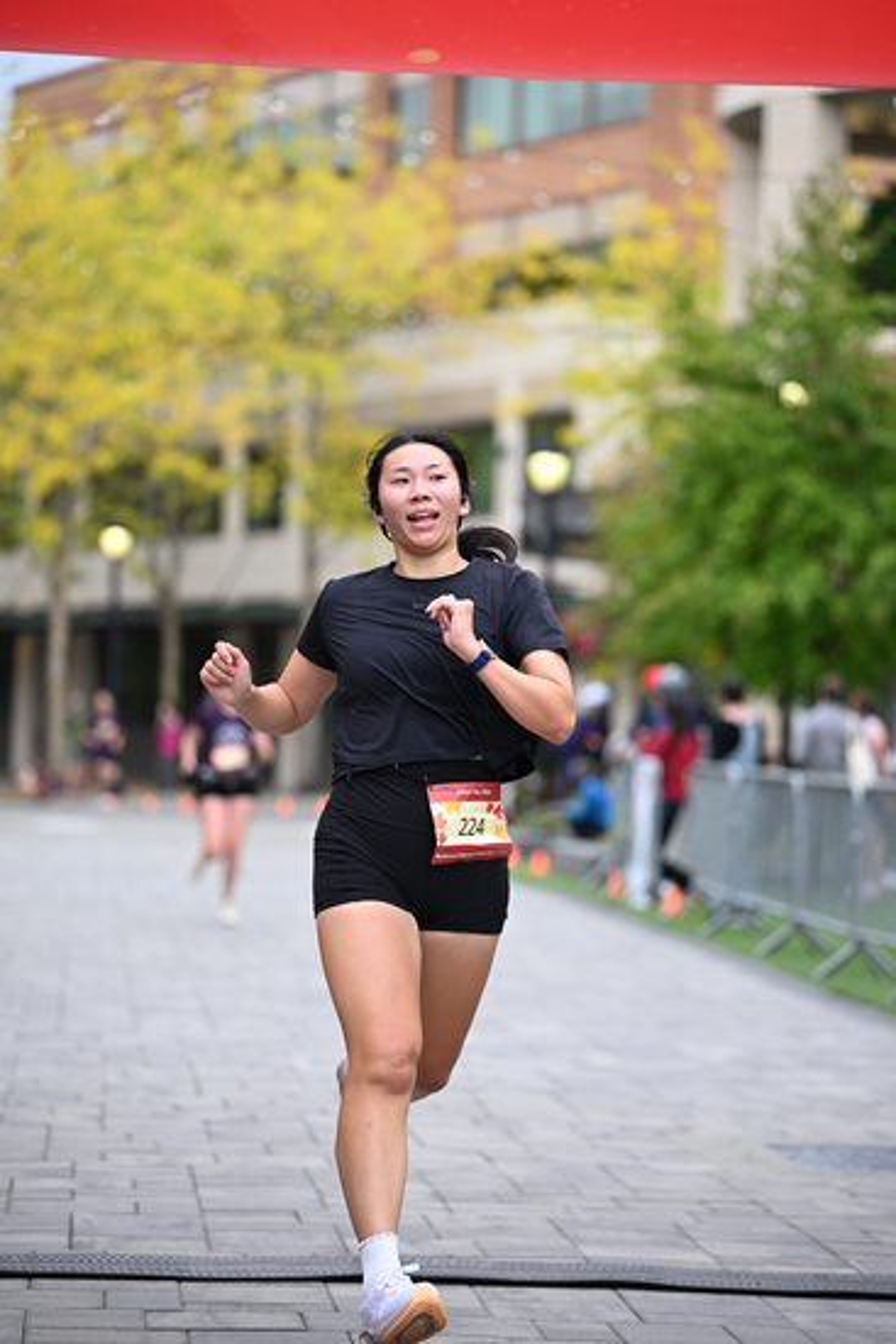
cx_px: 448
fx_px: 4663
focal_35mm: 125
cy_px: 672
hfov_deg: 11.0
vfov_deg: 16.4
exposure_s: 1/2000
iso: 640
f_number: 2.8
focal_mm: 125
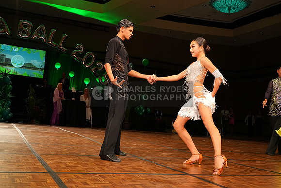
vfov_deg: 33.4
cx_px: 140
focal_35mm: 40
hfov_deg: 48.4
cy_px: 94
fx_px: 312
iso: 2500
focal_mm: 40
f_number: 6.3
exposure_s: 1/200
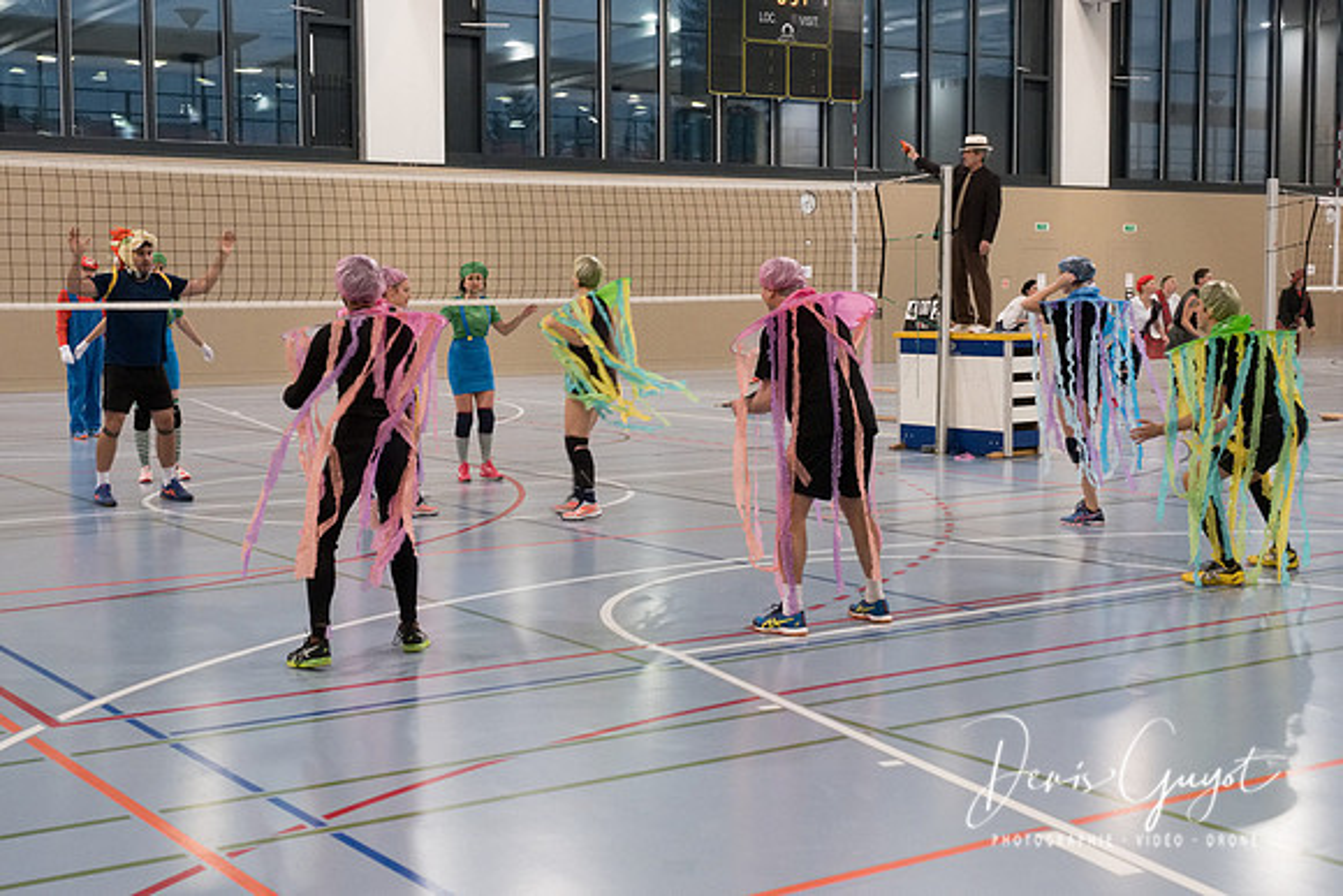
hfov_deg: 40.6
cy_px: 414
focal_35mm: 49
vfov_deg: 27.7
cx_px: 667
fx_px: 1814
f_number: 5.6
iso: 5000
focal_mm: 25.7
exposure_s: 1/60
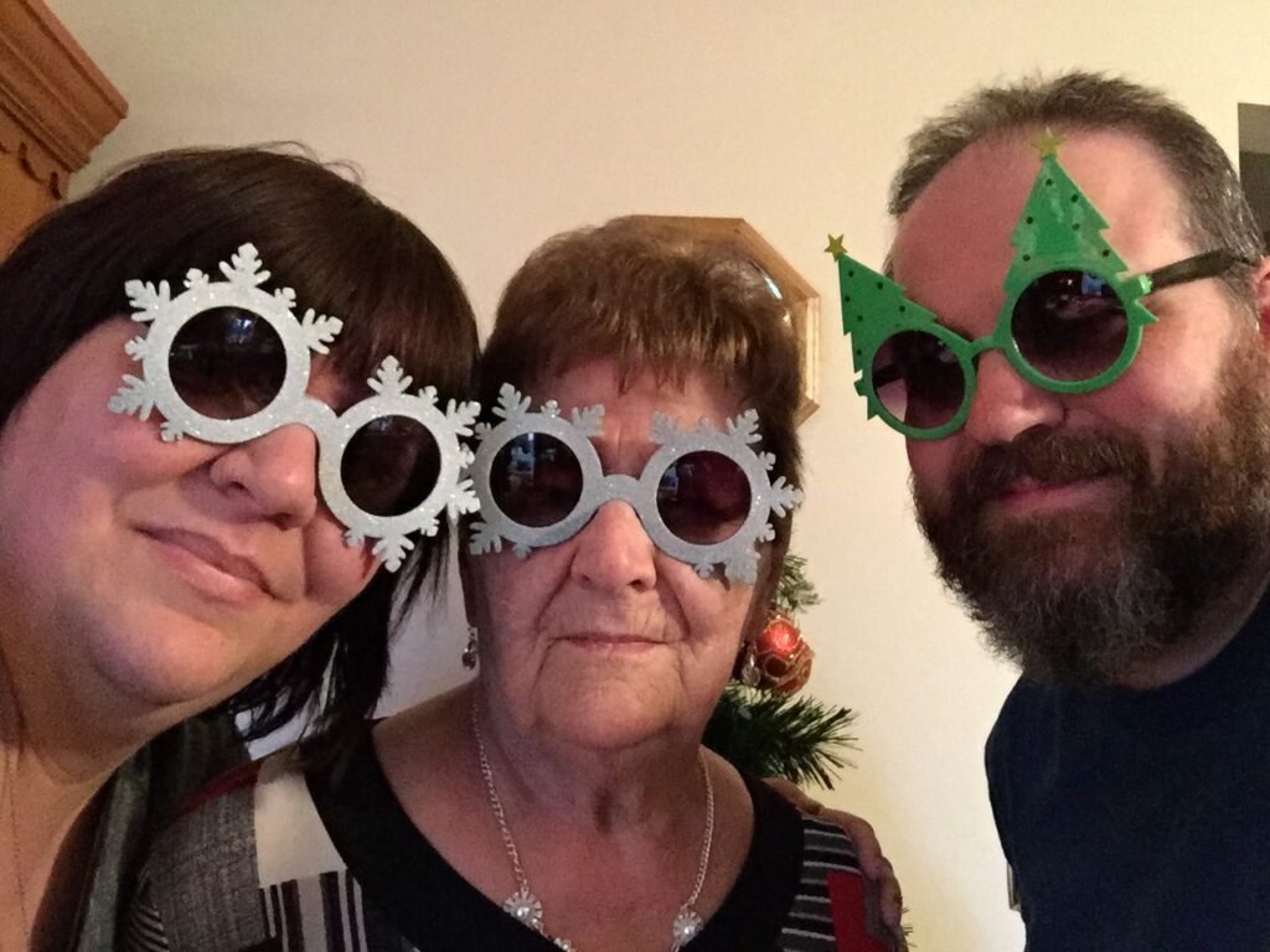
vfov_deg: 45.4
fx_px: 1137
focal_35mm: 31
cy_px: 476
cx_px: 635
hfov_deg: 58.4
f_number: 2.2
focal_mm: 2.65
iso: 800
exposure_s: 1/15
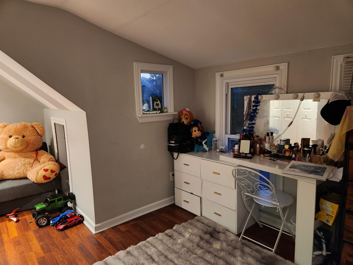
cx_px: 176
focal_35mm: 23
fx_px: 235
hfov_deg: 73.9
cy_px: 132
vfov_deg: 58.9
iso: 640
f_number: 1.8
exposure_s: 1/30
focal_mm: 5.4
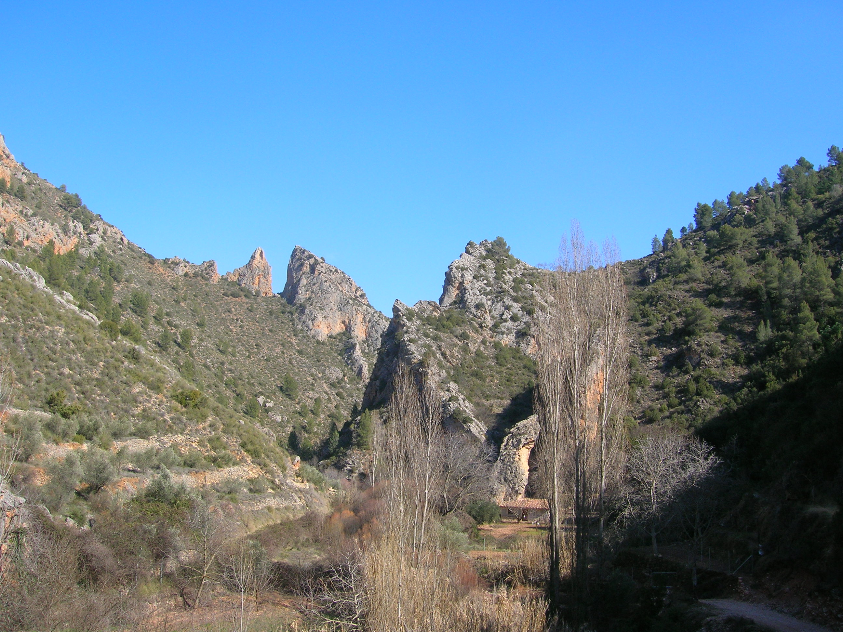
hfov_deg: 54.0
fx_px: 828
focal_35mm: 34
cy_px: 316
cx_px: 422
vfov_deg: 41.8
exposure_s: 1/236
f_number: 4.9
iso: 50
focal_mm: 5.7
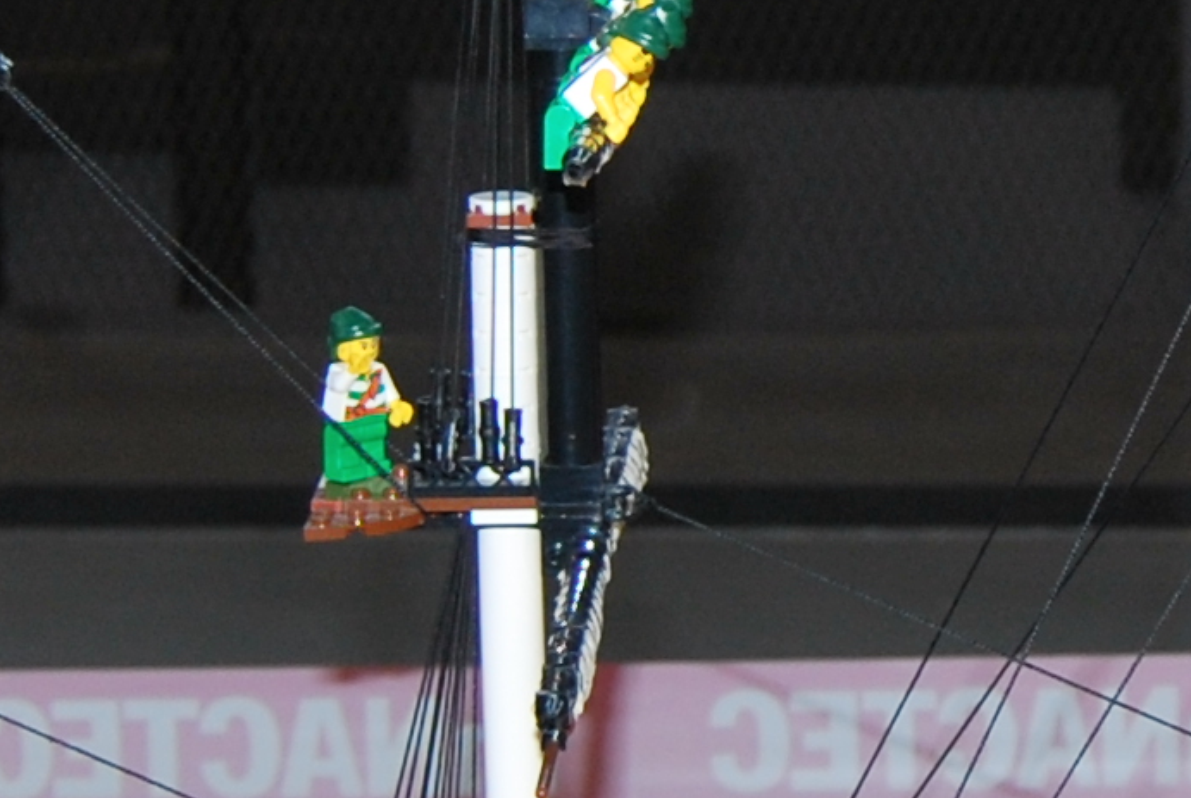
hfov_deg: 12.1
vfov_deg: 8.2
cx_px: 1170
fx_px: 5566
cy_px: 195
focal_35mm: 168
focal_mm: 20
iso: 200
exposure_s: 1/60
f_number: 3.8
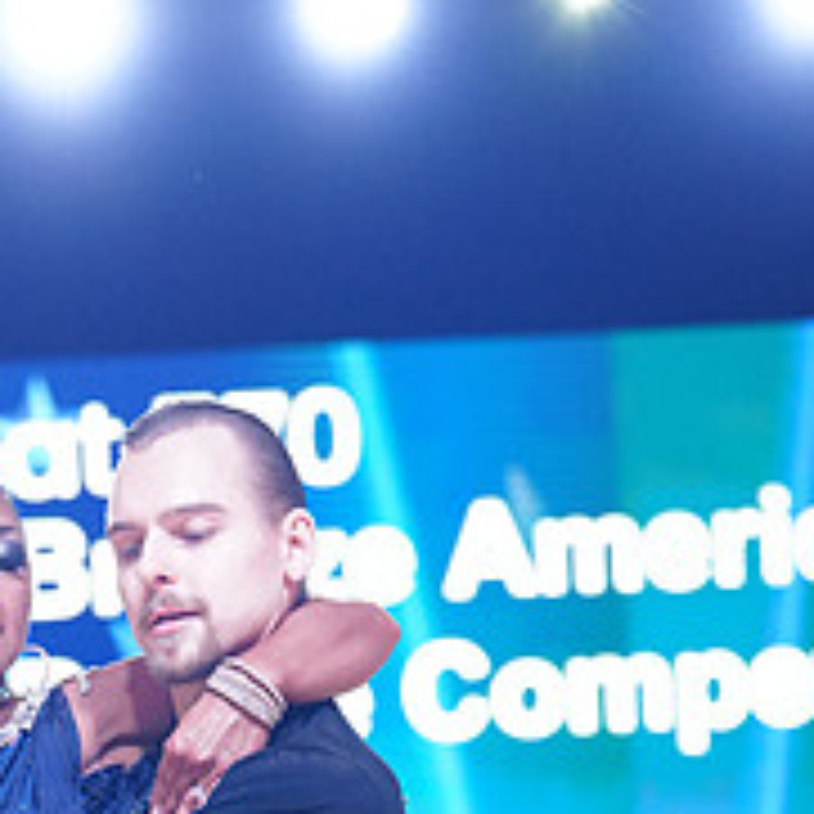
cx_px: 223
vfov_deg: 8.9
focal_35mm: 191
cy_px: 1246
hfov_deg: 9.1
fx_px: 5081
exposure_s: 1/400
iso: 1600
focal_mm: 70
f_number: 2.8
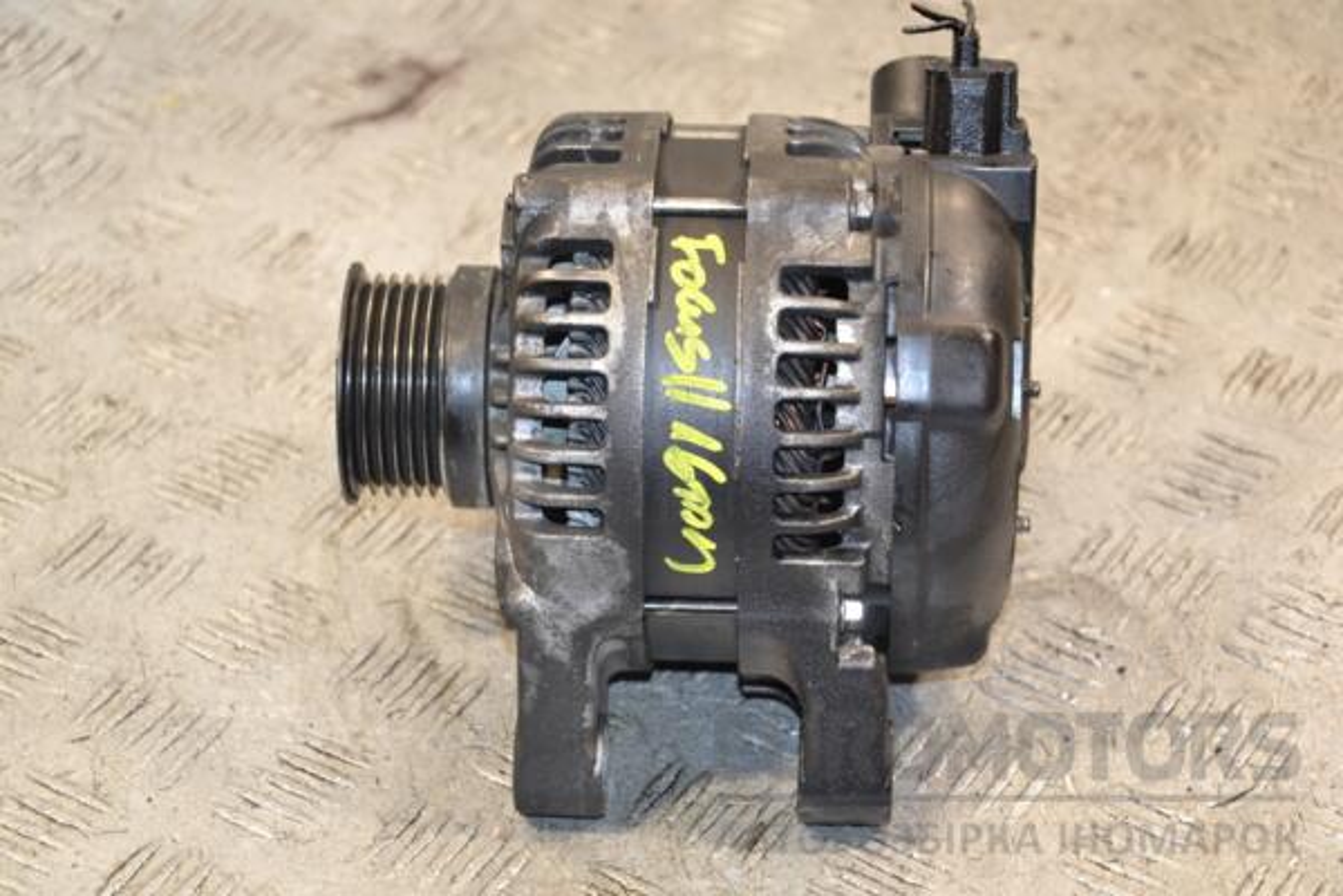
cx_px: 672
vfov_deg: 13.0
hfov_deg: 19.5
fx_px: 3917
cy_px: 448
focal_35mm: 105
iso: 800
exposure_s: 1/100
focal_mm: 70
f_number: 5.3
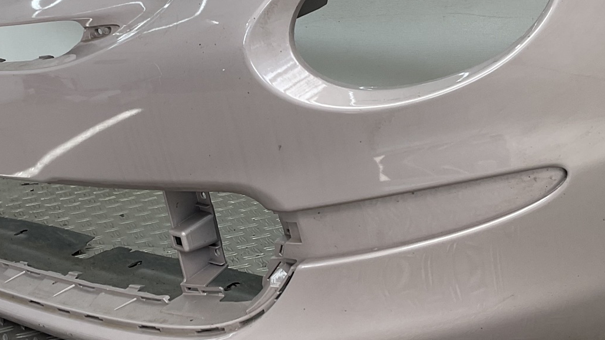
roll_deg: +5.6
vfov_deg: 19.3
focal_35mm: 62
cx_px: 267
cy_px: 100
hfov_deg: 33.8
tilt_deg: -10.1
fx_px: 995
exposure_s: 1/192
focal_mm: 3
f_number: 1.8
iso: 16
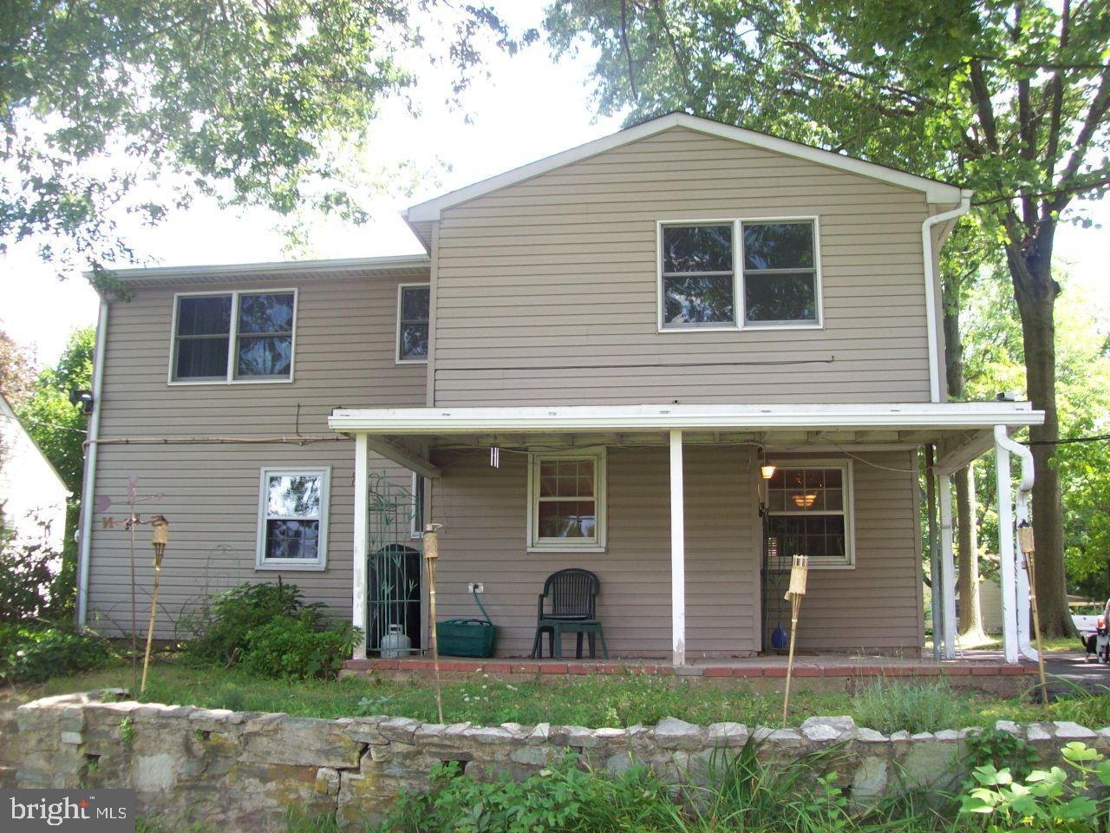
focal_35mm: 36
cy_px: 416
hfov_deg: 51.4
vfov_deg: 39.7
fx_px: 1154
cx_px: 555
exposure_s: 1/123
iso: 80
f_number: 2.7
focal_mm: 6
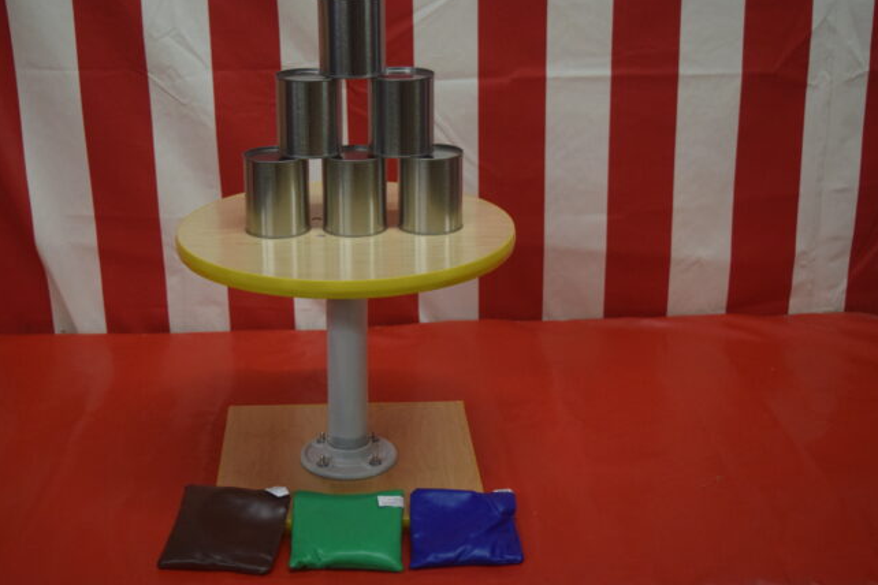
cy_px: 268
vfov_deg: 24.4
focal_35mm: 56
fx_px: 1356
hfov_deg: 35.8
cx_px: 388
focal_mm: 31
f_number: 4.2
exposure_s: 1/60
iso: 2000
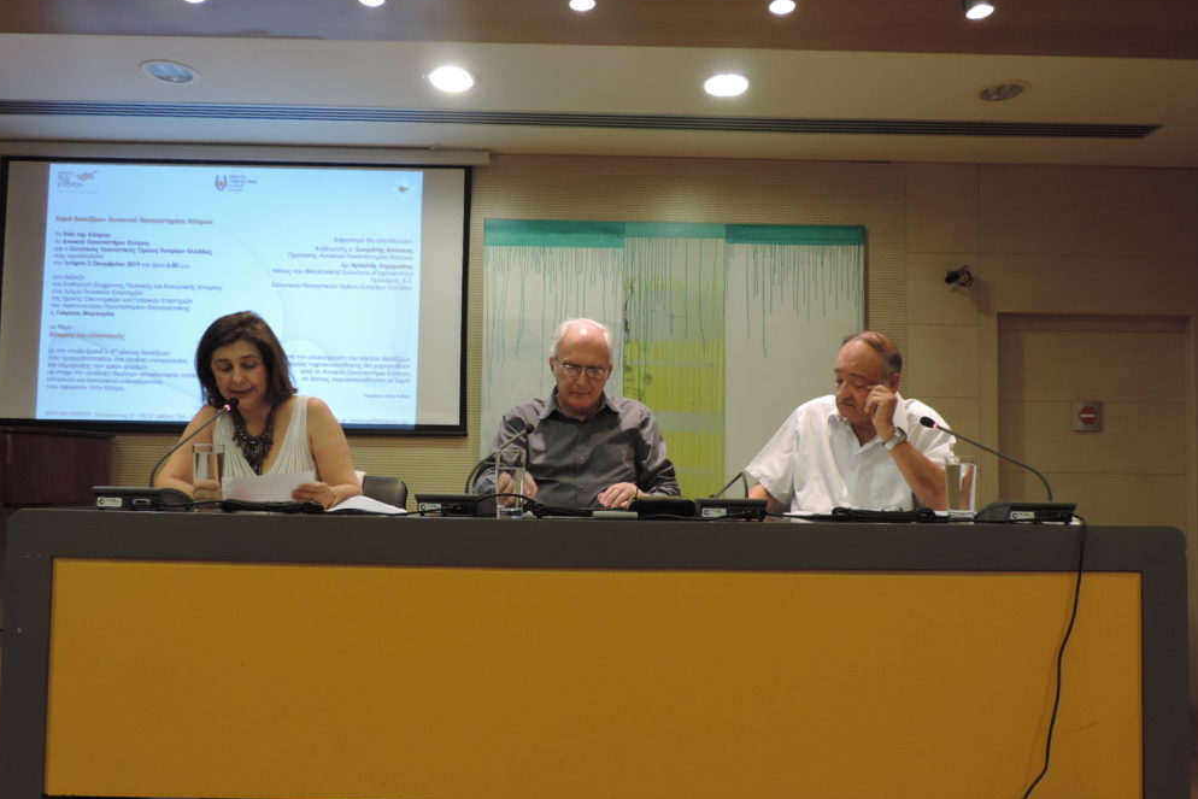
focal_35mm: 30
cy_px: 435
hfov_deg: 61.9
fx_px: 998
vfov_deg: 43.6
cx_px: 598
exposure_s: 1/30
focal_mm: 4.9
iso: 220
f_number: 3.1
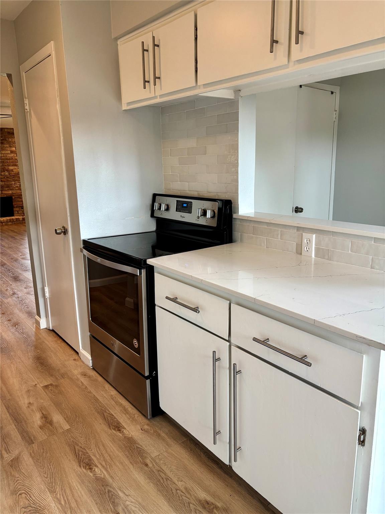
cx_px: 192
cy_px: 257
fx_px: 386
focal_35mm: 26
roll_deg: +0.3
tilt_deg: -12.8
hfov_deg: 53.1
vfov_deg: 67.3
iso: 125
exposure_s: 1/60
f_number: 1.6
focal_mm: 5.96
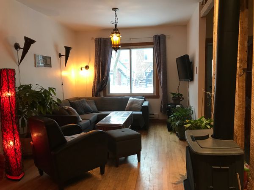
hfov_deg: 63.4
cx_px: 127
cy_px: 95
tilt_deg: -4.5
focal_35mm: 28
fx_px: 205
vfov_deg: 49.7
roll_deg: +0.6
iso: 40
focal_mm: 3.99
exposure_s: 1/17
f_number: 1.8
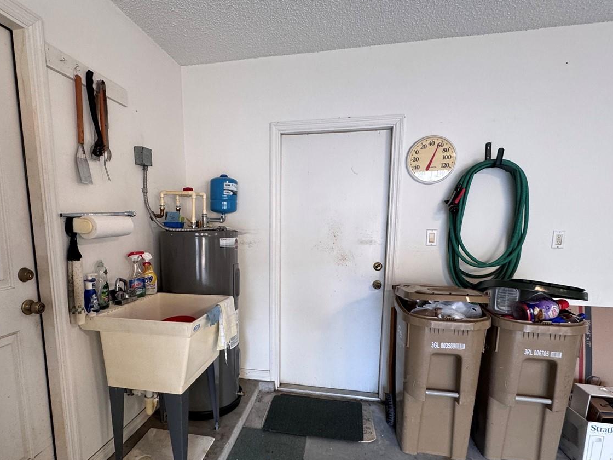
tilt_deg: -8.9
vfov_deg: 65.4
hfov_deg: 81.3
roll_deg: -1.0
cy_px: 276
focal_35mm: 20
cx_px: 264
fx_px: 354
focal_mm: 2.22
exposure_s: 1/60
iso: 160
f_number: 2.2
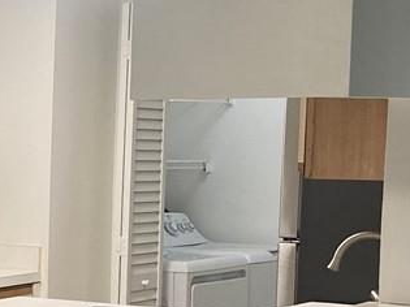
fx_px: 1563
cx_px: -212
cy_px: 300
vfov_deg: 11.1
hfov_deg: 14.0
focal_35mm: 132
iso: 125
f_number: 1.8
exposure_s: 1/120
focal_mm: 4.25
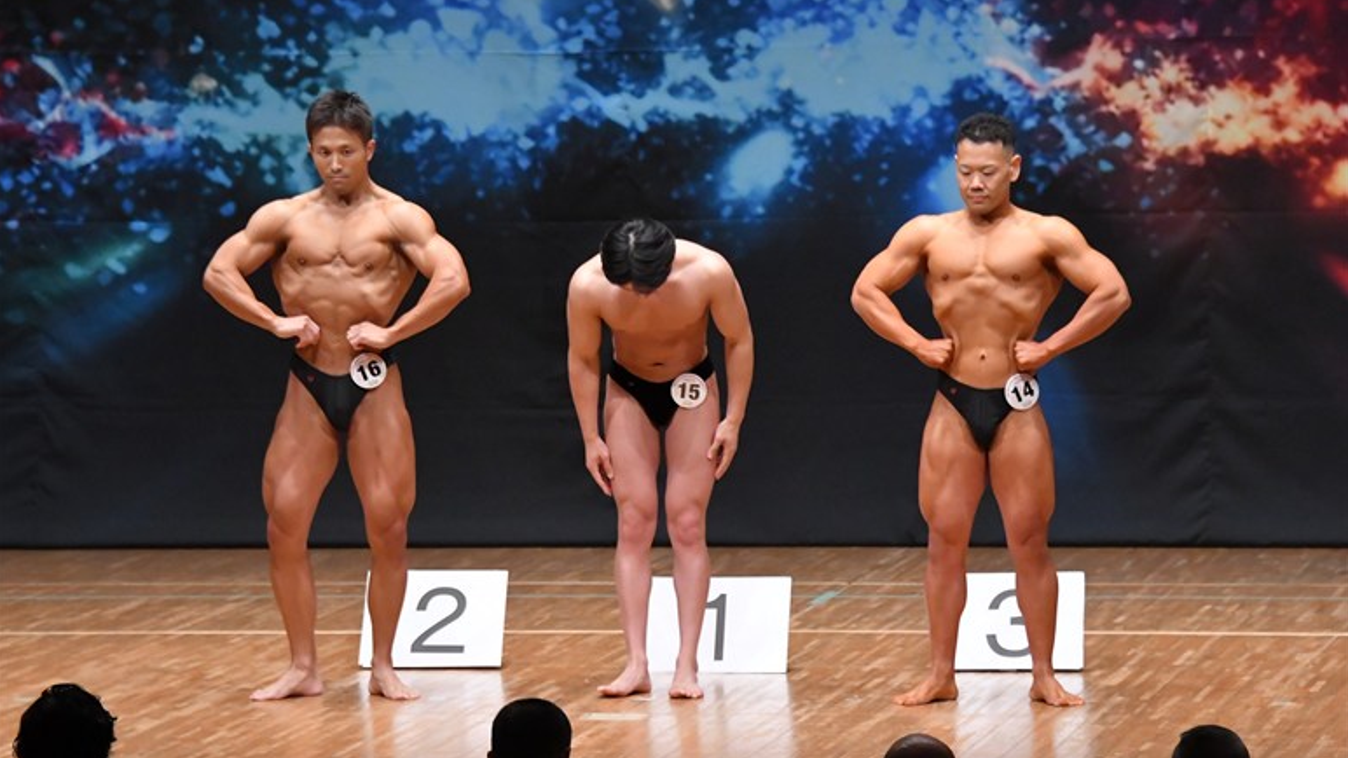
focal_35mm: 228
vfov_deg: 5.3
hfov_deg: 9.5
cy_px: 377
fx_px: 8148
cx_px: 673
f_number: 5.6
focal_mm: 145
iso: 6400
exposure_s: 1/400
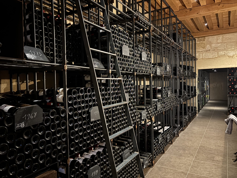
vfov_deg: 53.1
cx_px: 118
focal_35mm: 26
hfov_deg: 67.3
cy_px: 89
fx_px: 178
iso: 1600
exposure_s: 1/9
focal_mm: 5.96
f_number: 1.6
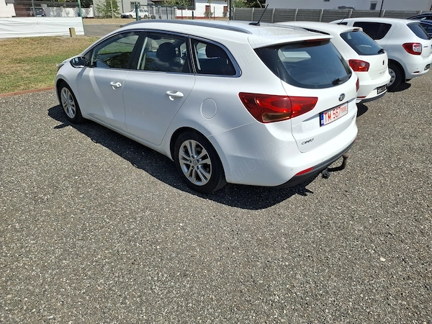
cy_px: 162
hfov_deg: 73.9
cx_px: 216
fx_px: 287
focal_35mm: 23
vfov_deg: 58.9
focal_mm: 5.54
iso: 50
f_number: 1.8
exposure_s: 1/1934
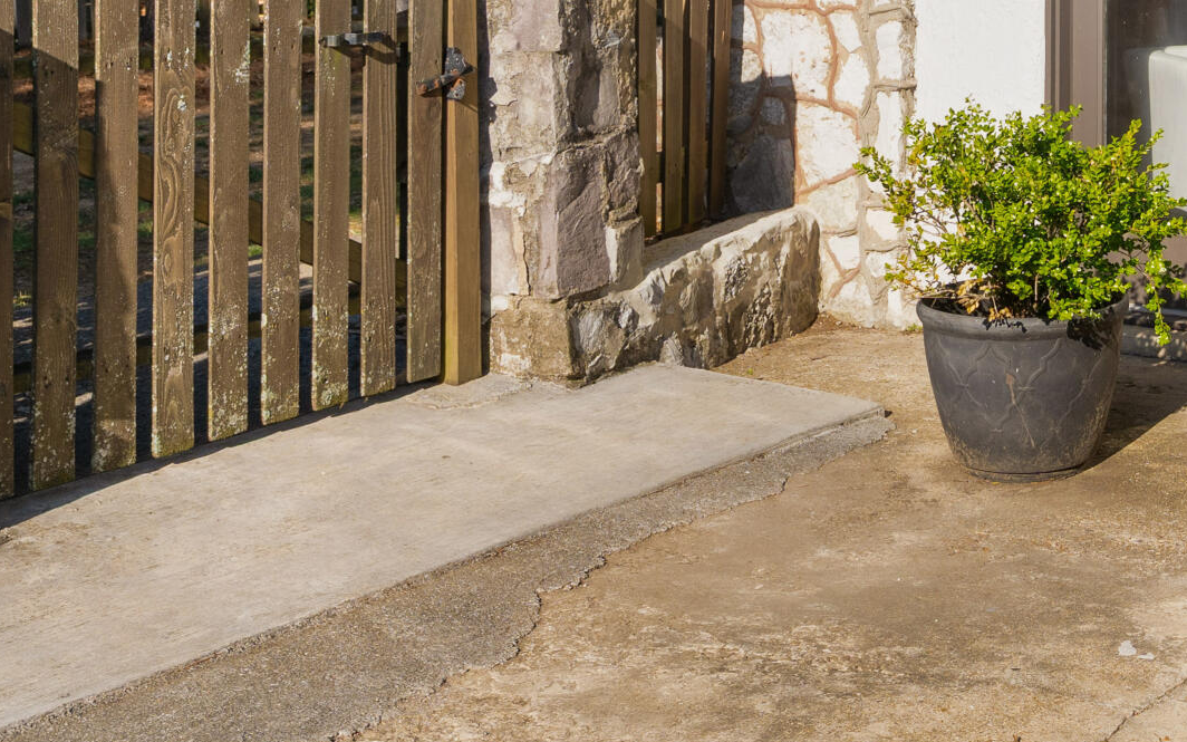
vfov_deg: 18.0
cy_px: -124
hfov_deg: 28.1
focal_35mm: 69
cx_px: 1178
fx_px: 2232
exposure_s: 1/640
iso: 320
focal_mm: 24
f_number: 7.1
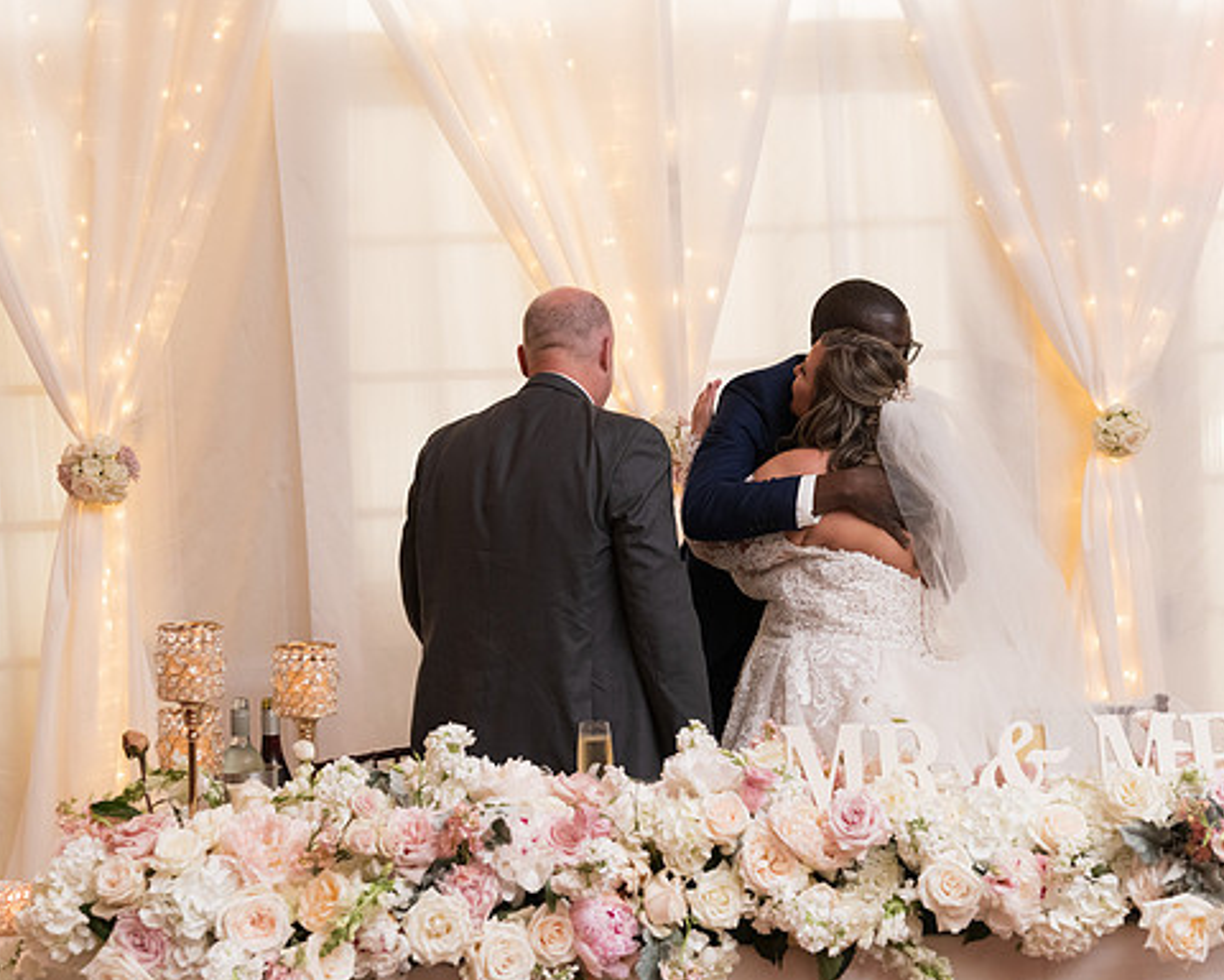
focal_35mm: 59
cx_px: 617
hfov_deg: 32.0
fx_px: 2137
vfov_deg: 25.8
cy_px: 491
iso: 2200
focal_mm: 52
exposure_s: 1/125
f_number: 5
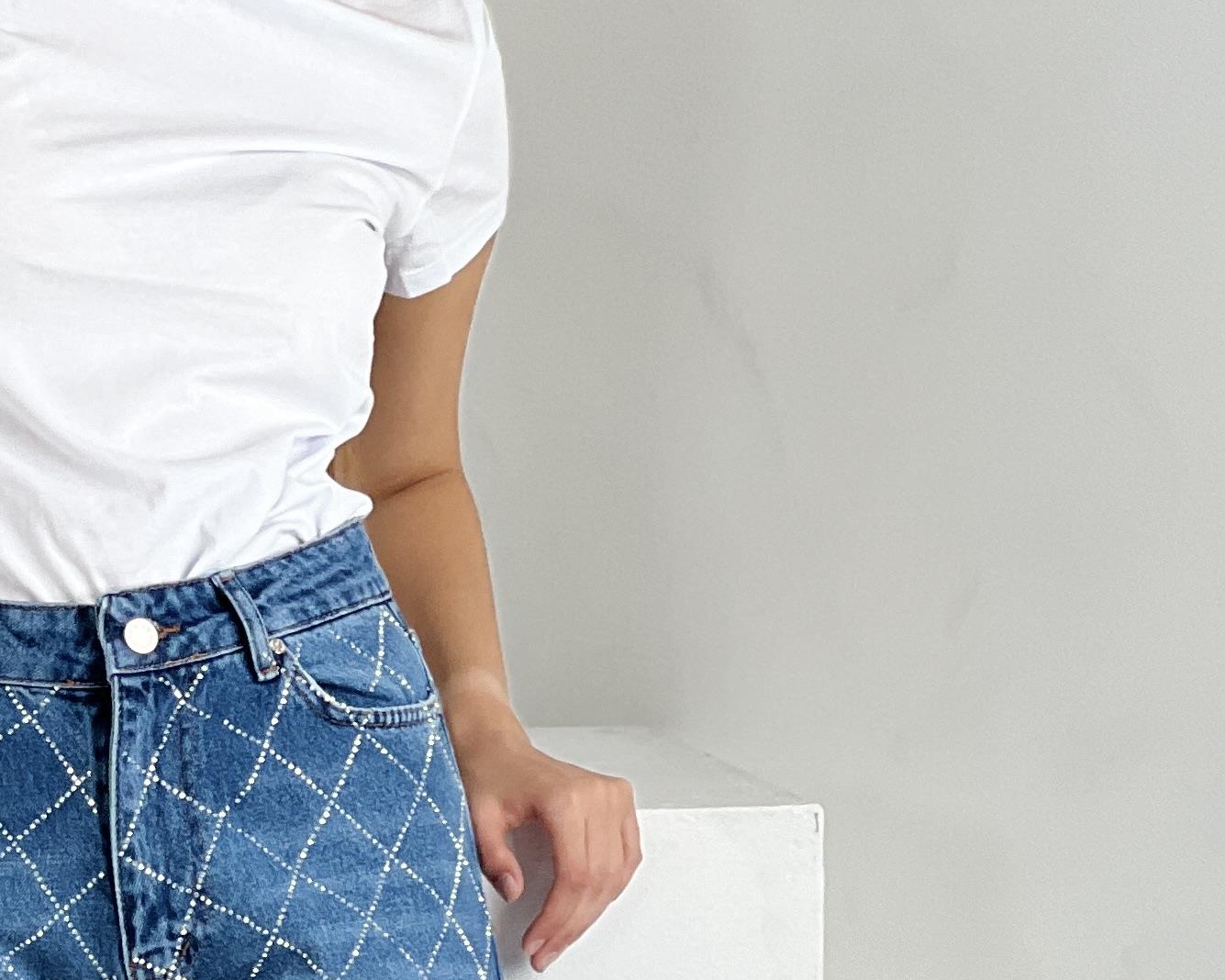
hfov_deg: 8.5
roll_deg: +1.4
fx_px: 8230
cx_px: -15
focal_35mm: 227
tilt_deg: -6.7
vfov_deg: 6.8
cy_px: 1194
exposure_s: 1/100
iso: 64
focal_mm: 9
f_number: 2.8
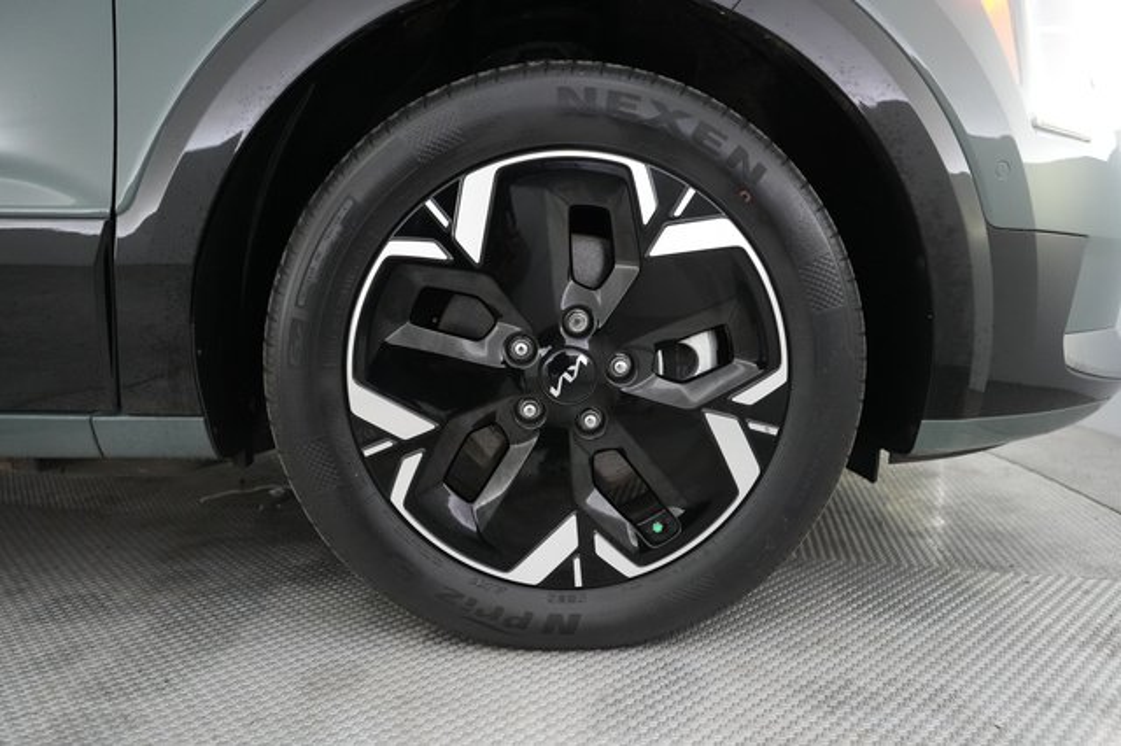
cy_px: 373
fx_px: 778
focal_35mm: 25
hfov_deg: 71.5
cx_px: 560
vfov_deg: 51.2
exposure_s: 1/160
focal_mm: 25
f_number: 2.8
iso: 6400
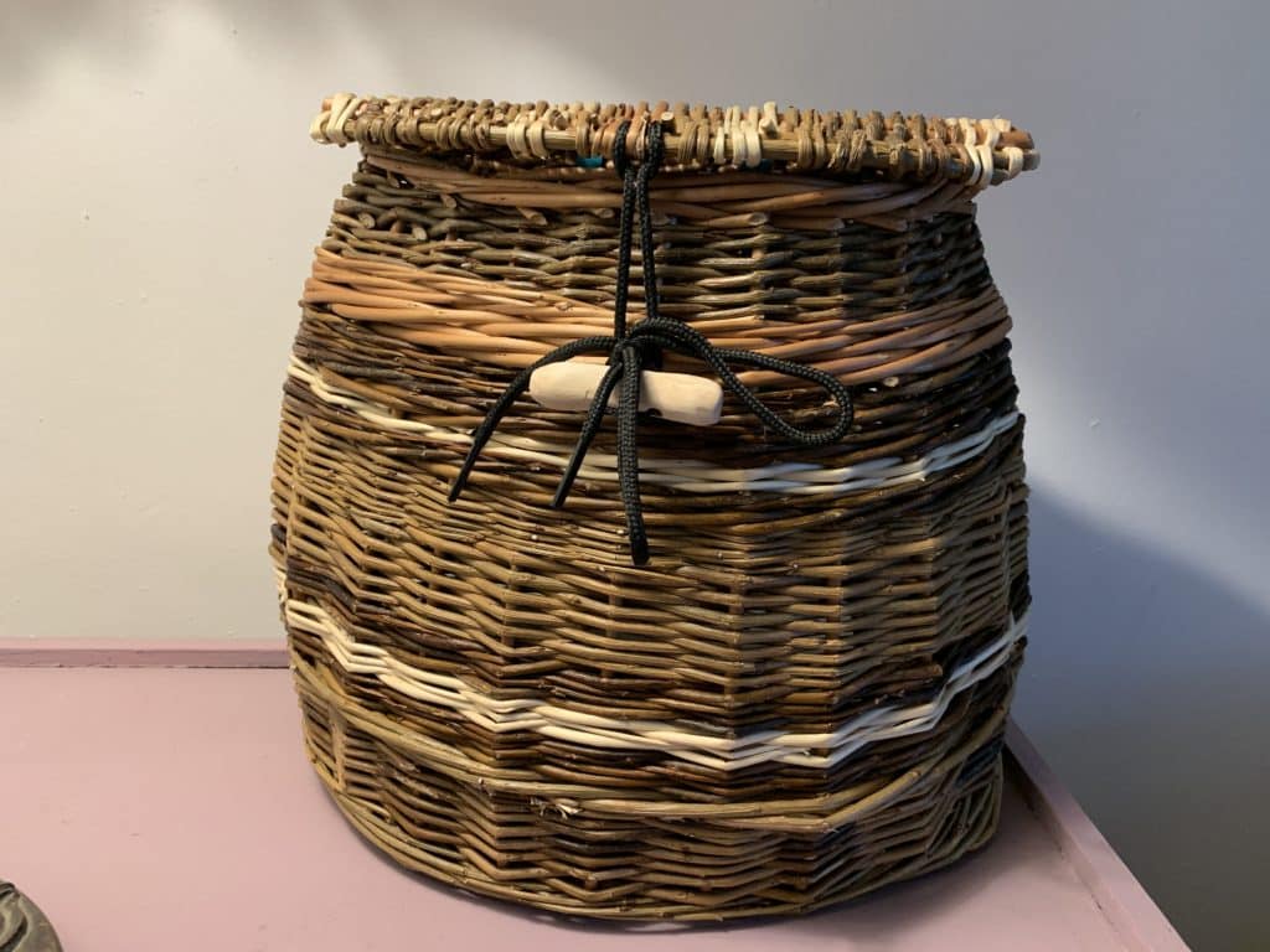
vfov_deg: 53.1
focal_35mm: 26
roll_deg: -2.4
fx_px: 954
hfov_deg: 67.3
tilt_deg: -17.8
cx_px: 635
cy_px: 476
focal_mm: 4.25
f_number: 1.8
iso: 100
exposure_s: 1/50
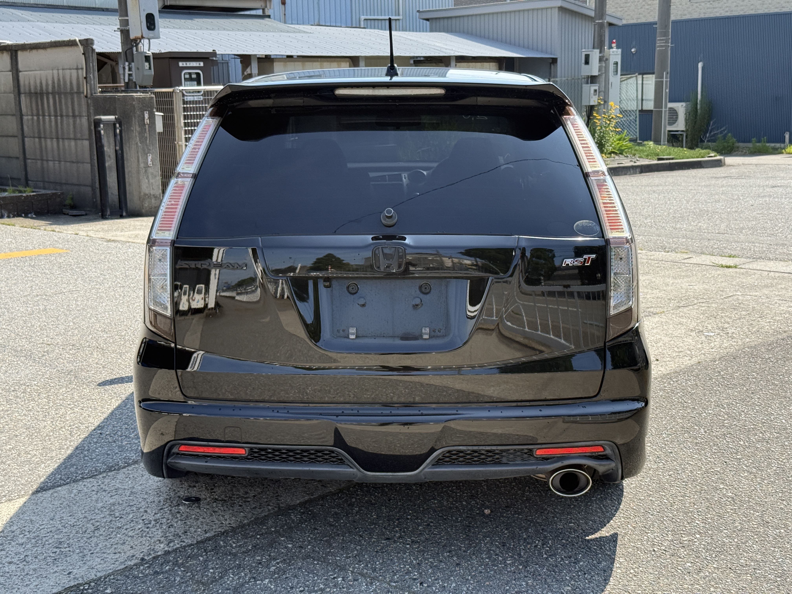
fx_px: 1098
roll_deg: +0.8
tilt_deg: -9.8
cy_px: 297
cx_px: 396
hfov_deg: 39.7
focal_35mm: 48
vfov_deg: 30.3
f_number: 1.78
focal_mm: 6.76
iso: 100
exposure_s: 1/2033
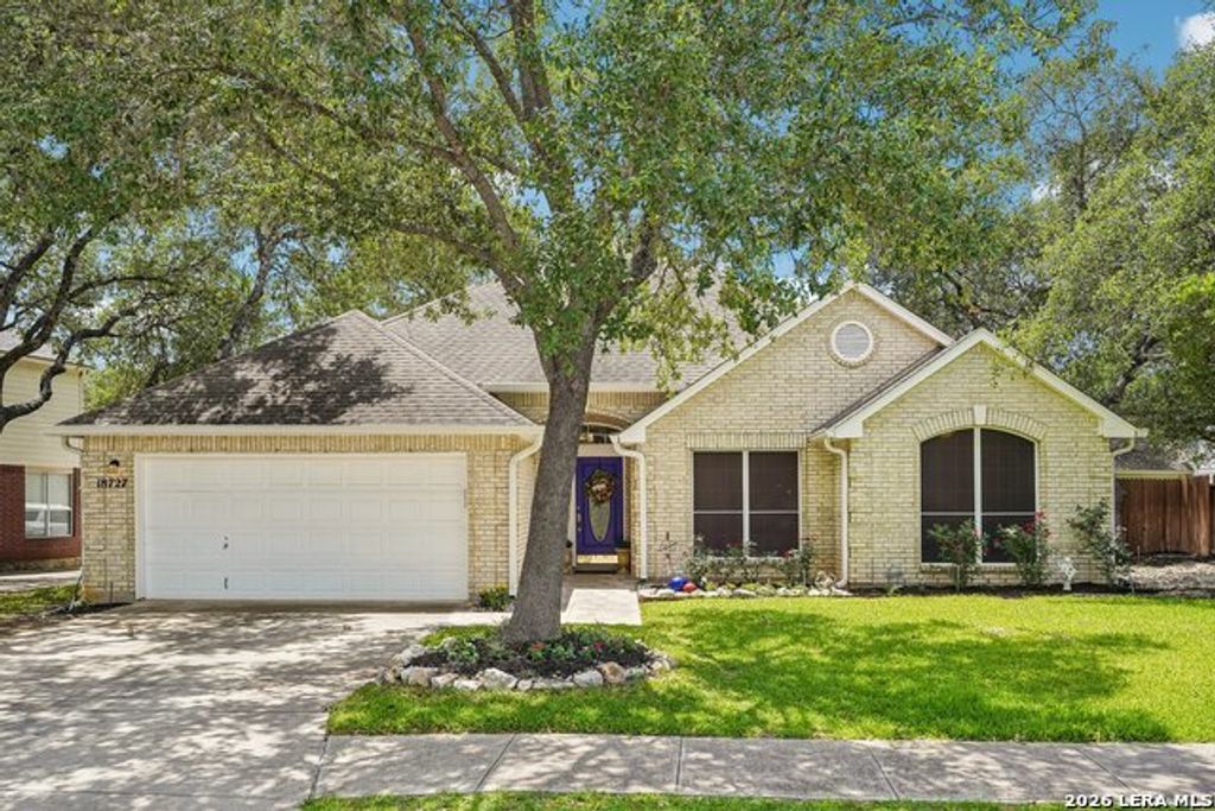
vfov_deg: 45.0
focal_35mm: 29
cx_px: 608
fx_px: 979
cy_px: 406
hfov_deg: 63.7
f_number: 8
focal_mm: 29
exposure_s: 1/100
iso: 100
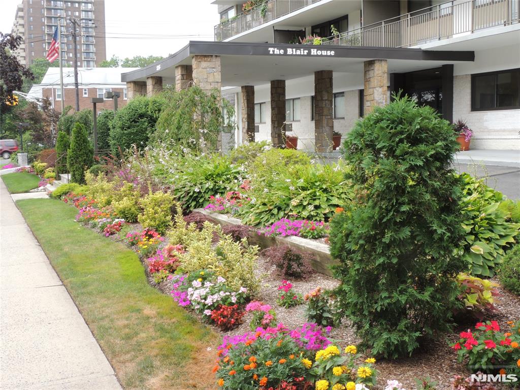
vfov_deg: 36.0
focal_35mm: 40
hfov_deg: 46.8
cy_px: 195
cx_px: 260
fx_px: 601
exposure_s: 1/40
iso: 100
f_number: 8.3
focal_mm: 7.1
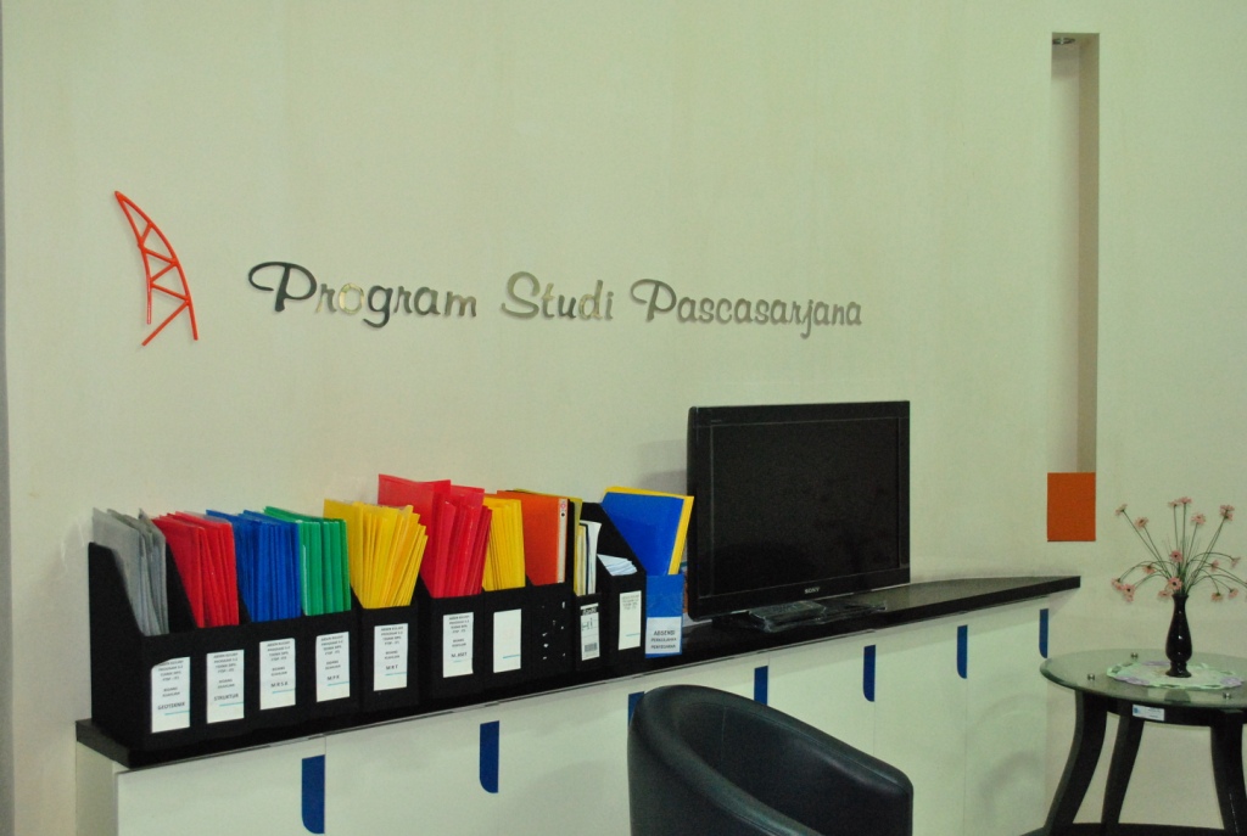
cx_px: 624
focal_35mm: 42
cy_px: 418
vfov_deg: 32.0
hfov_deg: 46.3
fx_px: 1458
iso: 1600
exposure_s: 1/60
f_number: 5.6
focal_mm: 28
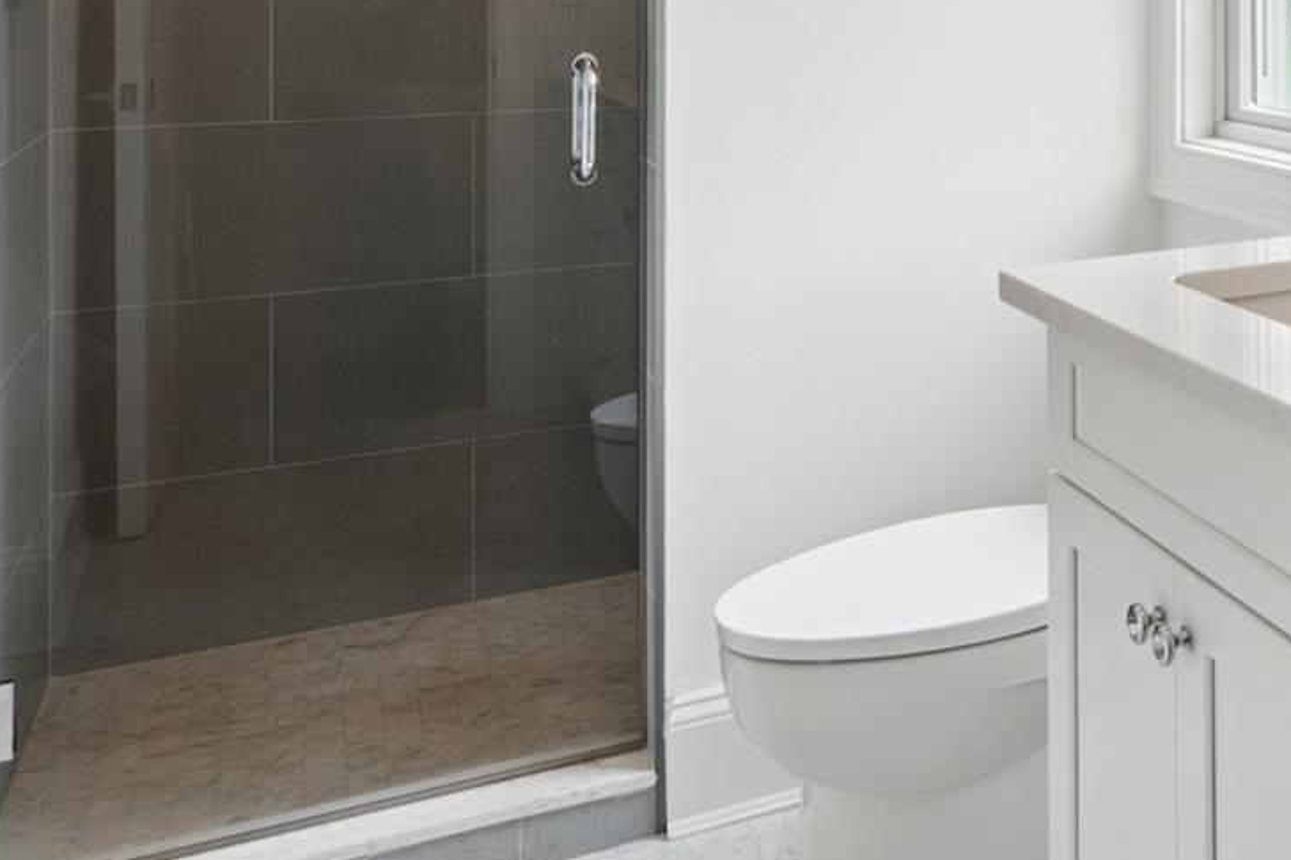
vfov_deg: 27.7
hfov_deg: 35.8
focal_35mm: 45
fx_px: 1613
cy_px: -45
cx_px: 1484
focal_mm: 16
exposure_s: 1/80
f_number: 6.3
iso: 160
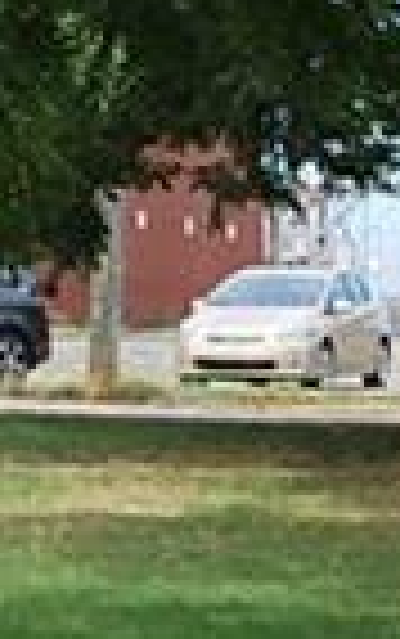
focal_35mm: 198
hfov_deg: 6.6
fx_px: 3447
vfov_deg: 10.6
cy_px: 364
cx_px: 252
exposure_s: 1/200
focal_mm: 18
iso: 100
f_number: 7.1
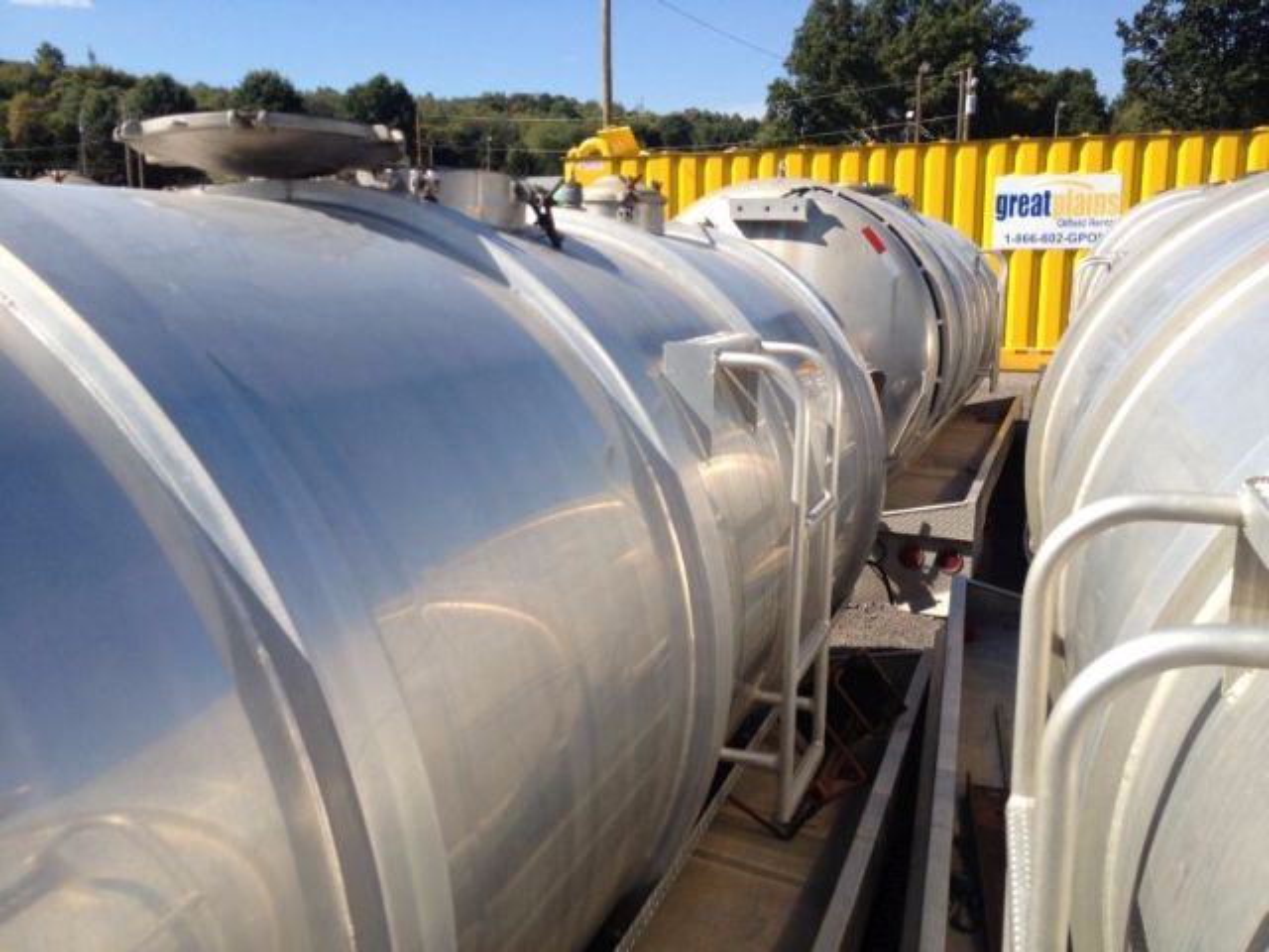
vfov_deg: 40.7
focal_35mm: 35
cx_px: 634
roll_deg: +0.5
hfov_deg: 52.6
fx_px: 1283
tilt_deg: -13.4
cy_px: 476
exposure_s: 1/1534
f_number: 2.4
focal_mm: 4.28
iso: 50
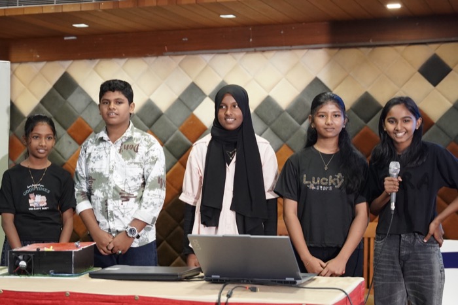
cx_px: 229
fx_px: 877
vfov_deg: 19.7
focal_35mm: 69
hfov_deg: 29.3
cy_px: 152
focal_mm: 46.1
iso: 5000
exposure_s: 1/320
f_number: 2.8
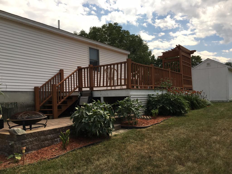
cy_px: 87
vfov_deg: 48.2
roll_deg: +3.2
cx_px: 116
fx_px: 194
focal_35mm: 29
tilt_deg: +4.4
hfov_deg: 61.7
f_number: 2.2
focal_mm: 4.15
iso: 40
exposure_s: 1/2564
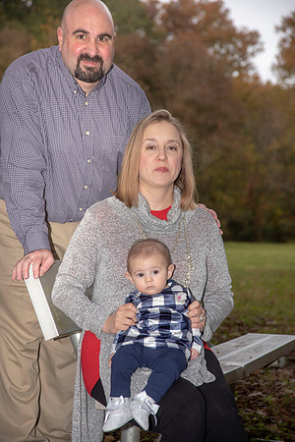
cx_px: 148
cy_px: 221
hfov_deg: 16.1
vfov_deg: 23.9
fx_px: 1045
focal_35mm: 85
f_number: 5.6
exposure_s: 1/250
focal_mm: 85
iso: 160
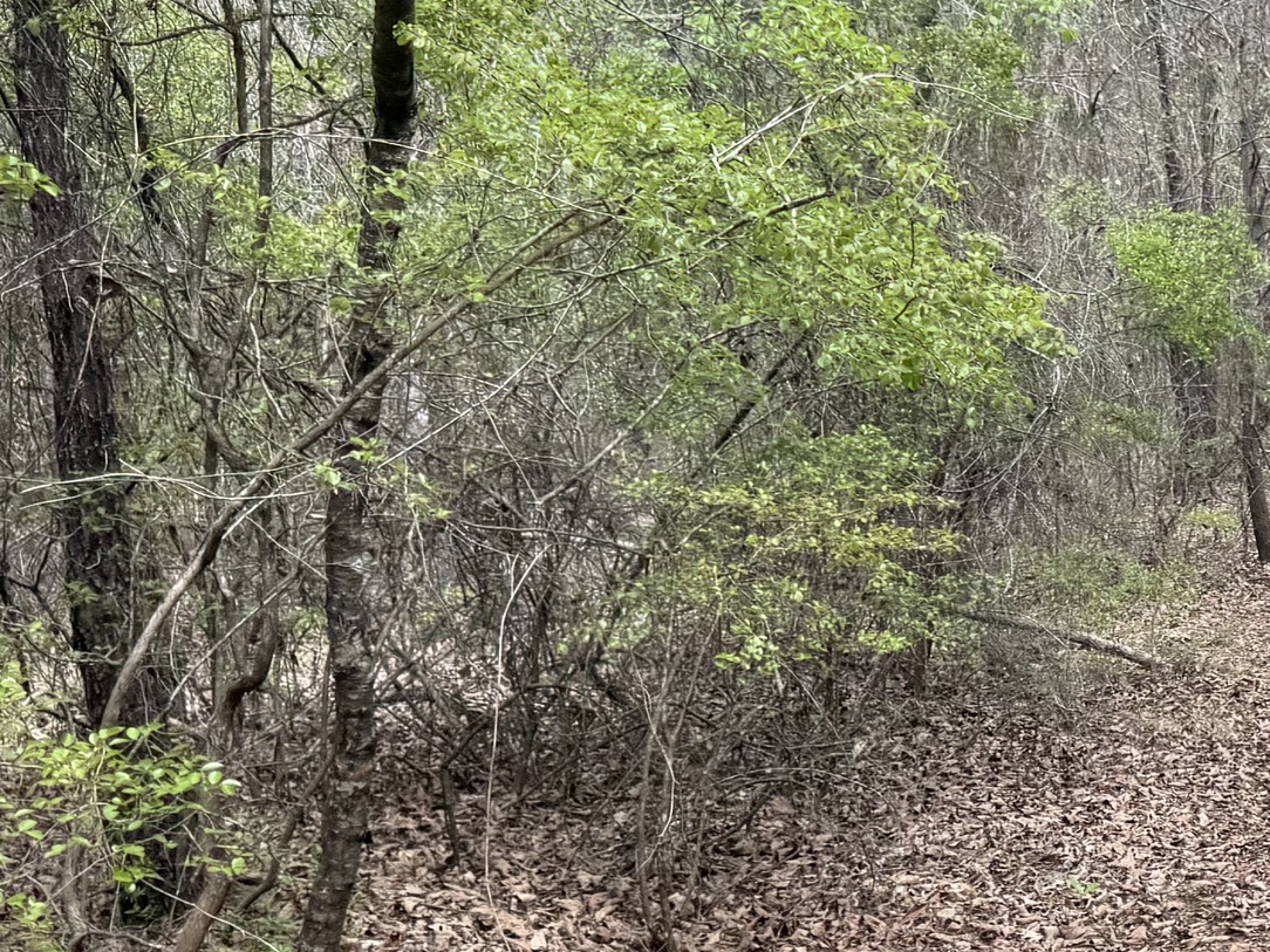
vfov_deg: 21.5
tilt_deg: -7.8
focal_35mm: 68
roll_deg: +1.3
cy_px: 669
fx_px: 2495
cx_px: 1555
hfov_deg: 25.4
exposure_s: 1/757
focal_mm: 6.76
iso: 80
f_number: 1.78
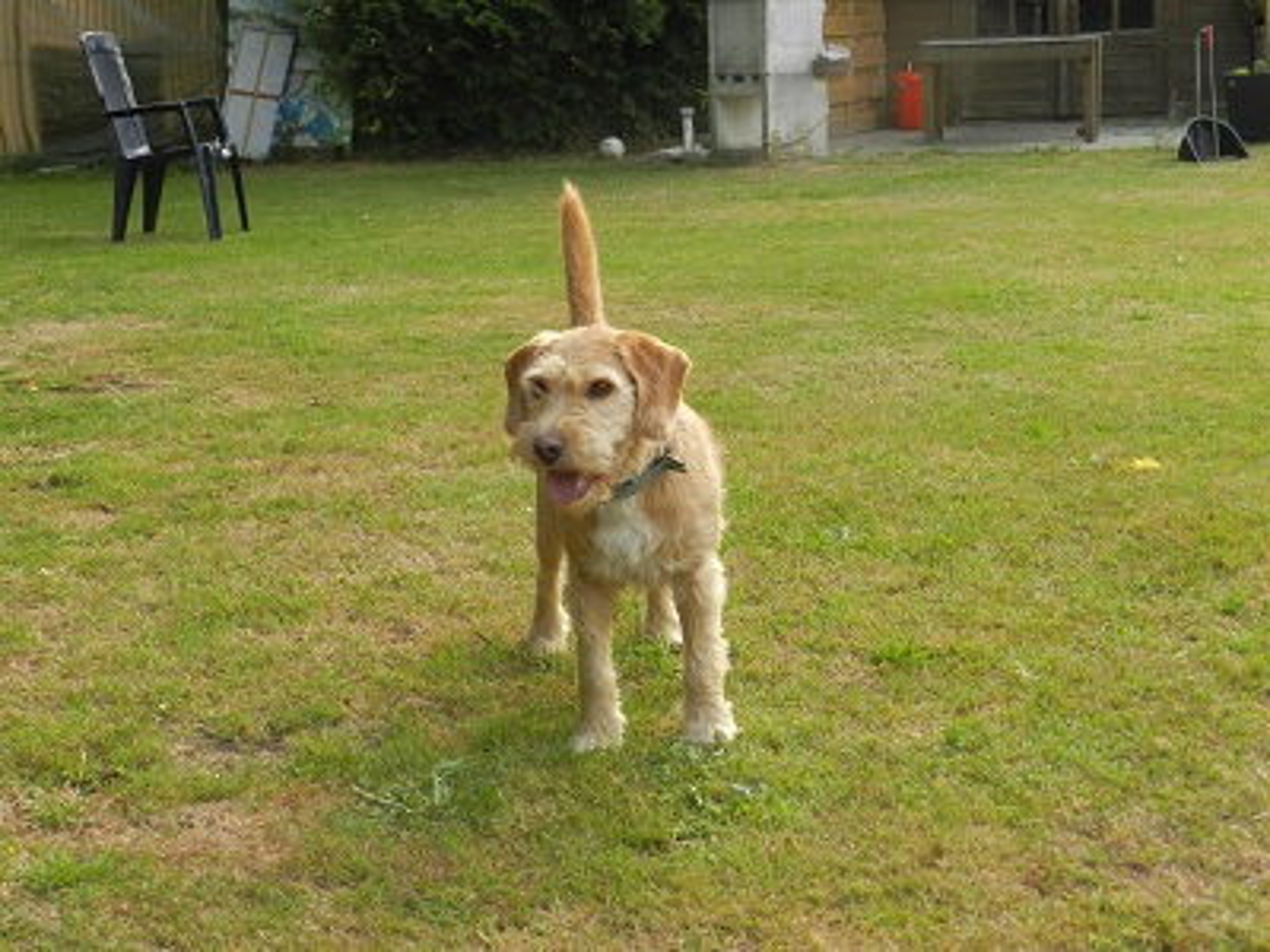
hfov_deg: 32.2
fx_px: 2201
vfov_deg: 24.4
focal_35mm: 60
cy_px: 476
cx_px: 635
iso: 160
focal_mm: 10.7
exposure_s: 1/50
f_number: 4.6
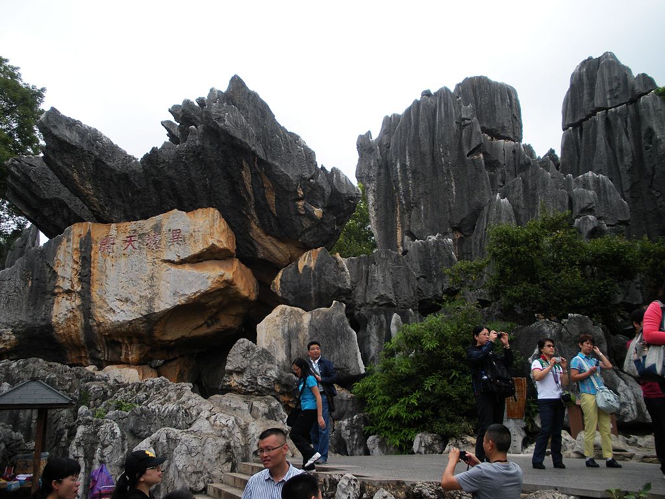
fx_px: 692
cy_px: 250
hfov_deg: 51.4
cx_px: 332
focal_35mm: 36
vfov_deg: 39.7
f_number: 3.5
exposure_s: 1/276
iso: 64
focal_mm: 6.3
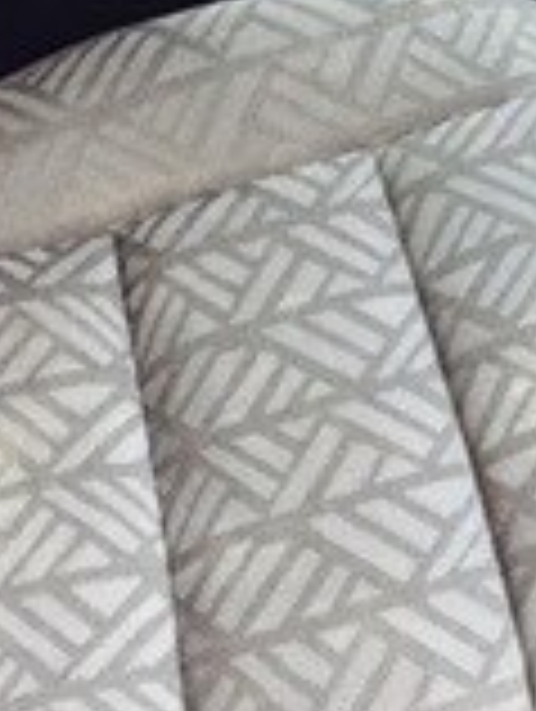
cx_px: 275
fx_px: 1874
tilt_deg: -35.6
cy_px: -148
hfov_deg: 16.3
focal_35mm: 91
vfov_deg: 20.1
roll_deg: -6.7
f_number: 2.2
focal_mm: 4.15
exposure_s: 1/33
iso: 50
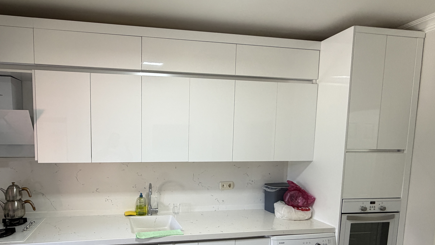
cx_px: 156
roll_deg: +0.0
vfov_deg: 52.7
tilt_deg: -4.9
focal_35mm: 21
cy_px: 162
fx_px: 242
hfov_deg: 81.8
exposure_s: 1/100
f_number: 2.2
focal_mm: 2.22
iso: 250
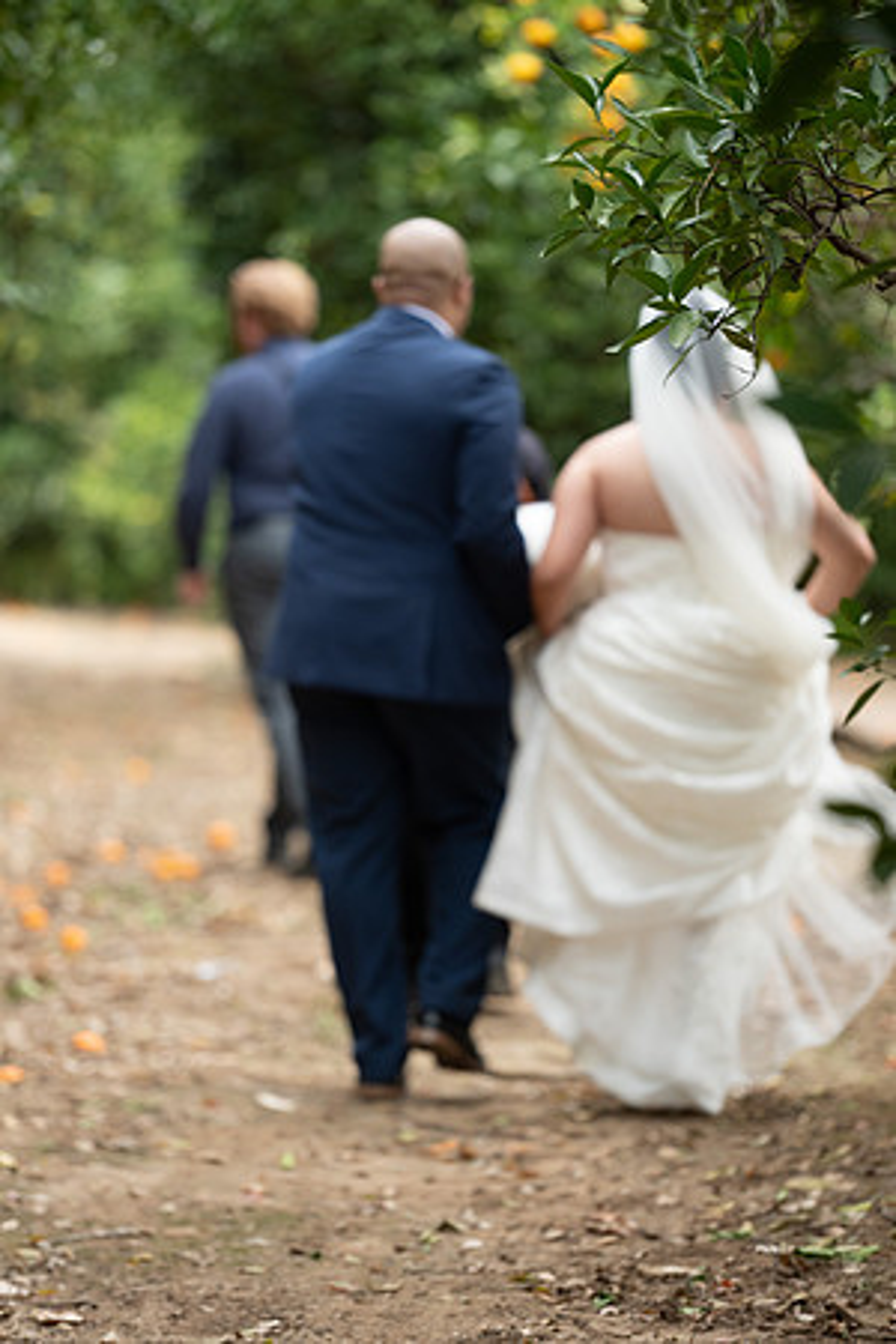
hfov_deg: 7.4
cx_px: 448
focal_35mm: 185
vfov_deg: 11.1
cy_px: 672
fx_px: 6906
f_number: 2.8
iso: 640
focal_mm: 185
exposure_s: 1/200
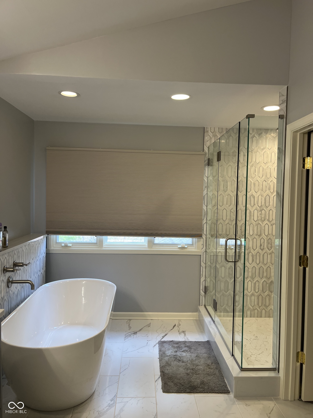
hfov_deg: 53.1
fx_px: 313
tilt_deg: -4.1
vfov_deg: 67.3
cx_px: 156
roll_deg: -0.1
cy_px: 209
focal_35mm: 26
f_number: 1.6
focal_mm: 5.1
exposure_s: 1/120
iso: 64
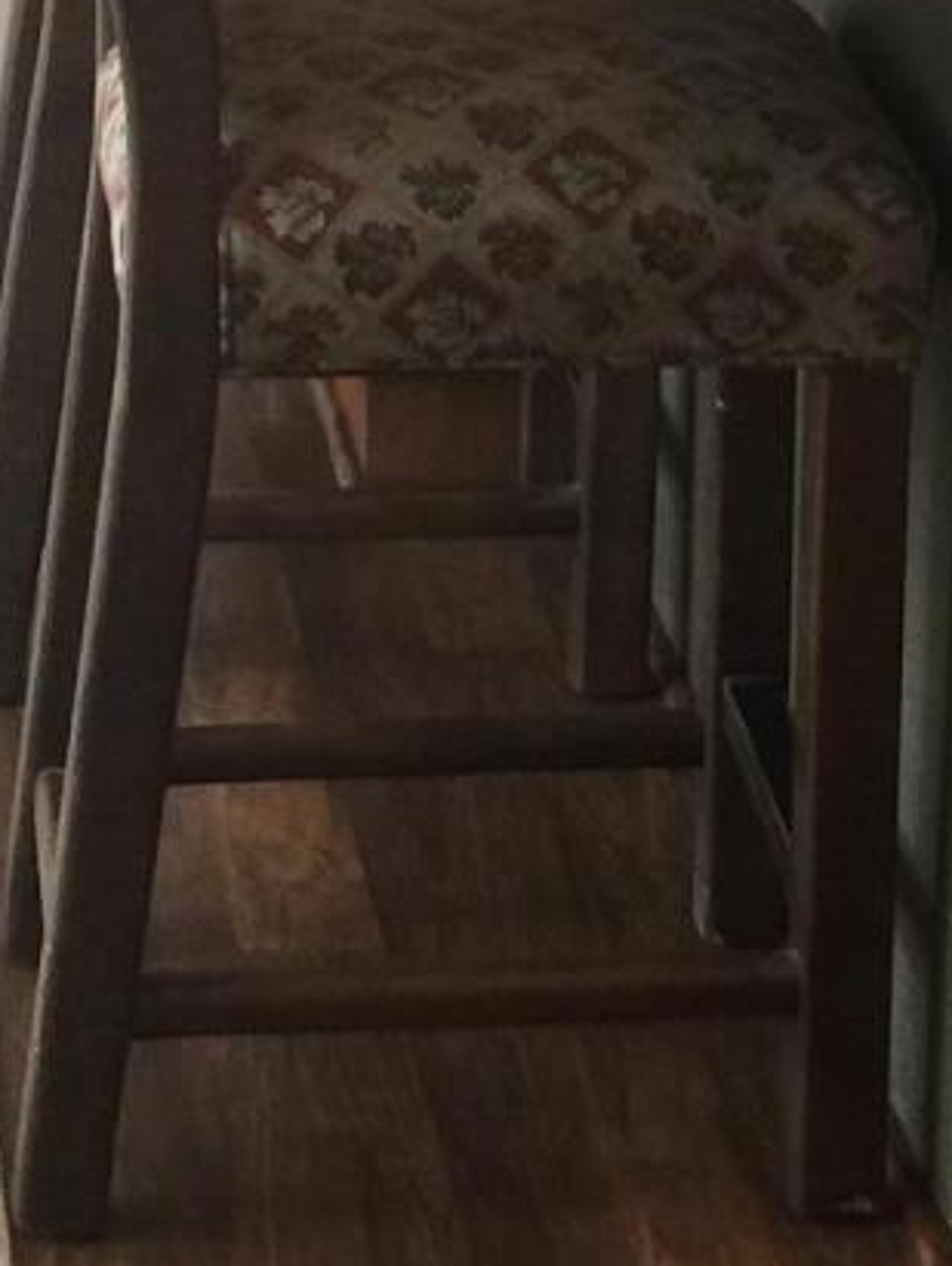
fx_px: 5162
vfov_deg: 13.5
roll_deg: -1.7
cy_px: -333
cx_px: 274
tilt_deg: -8.9
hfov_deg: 10.5
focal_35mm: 141
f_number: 2.2
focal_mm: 4.15
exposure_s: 1/30
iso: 32
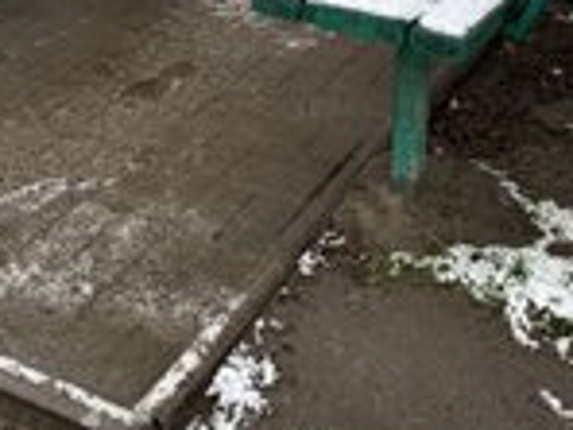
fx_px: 1076
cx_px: 190
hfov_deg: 29.6
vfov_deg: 21.4
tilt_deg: -14.8
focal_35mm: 65
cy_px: -46
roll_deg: +0.2
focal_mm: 6.76
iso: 64
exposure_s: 1/209
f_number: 1.78
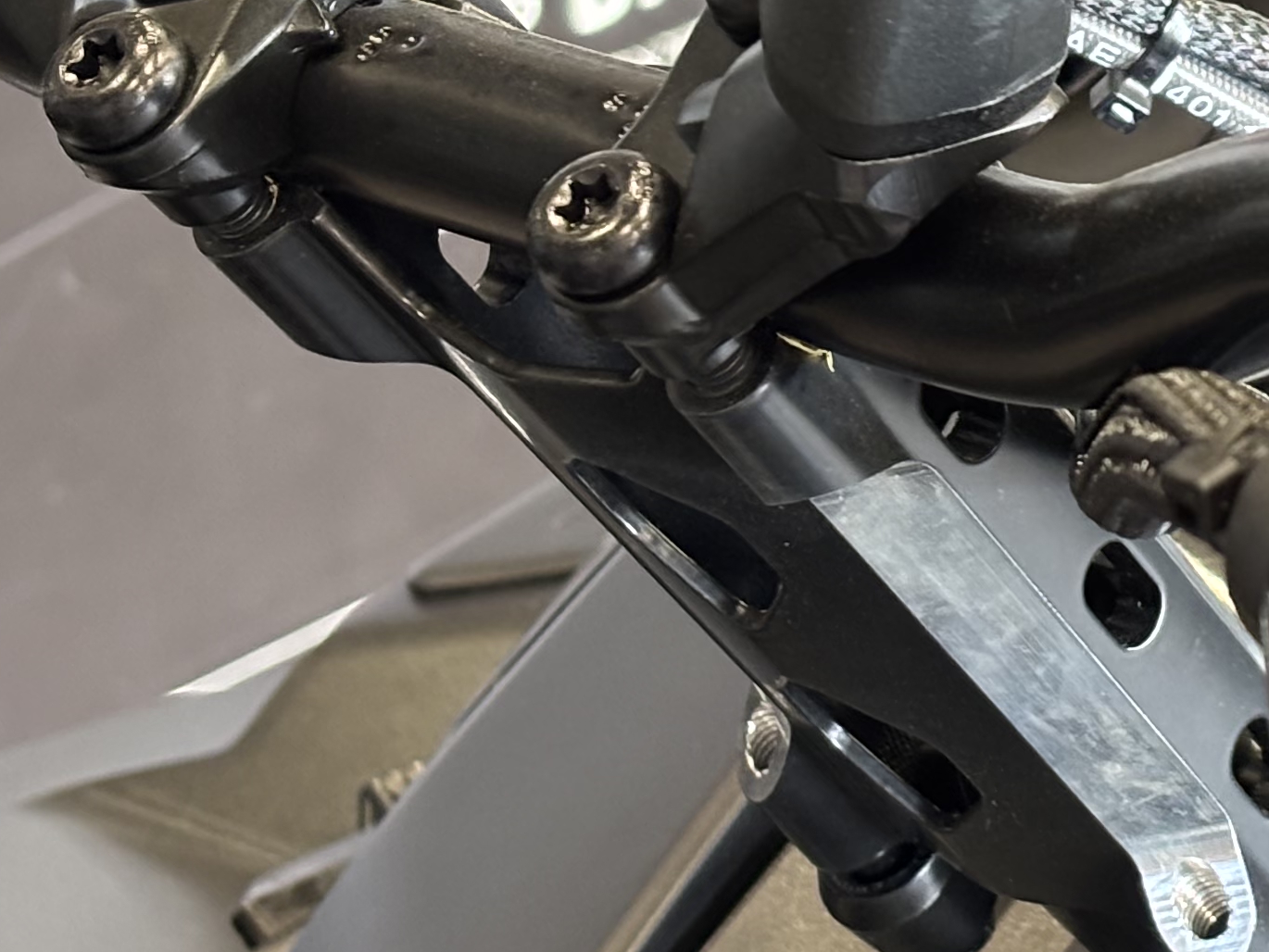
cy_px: 211
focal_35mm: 153
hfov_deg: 12.5
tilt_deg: -25.3
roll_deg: -0.9
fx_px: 5610
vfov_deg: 9.7
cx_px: 1602
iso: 250
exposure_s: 1/25
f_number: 1.6
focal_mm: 5.96
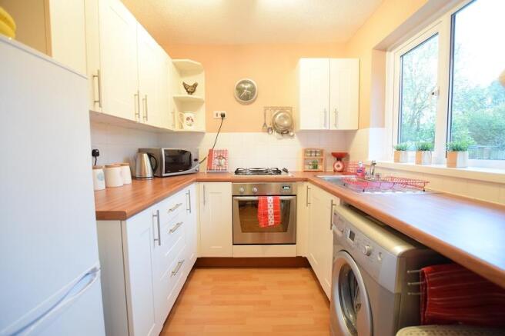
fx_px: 210
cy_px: 168
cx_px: 252
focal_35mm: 15
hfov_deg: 100.4
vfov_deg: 77.3
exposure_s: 1/60
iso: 2000
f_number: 3.5
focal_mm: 10
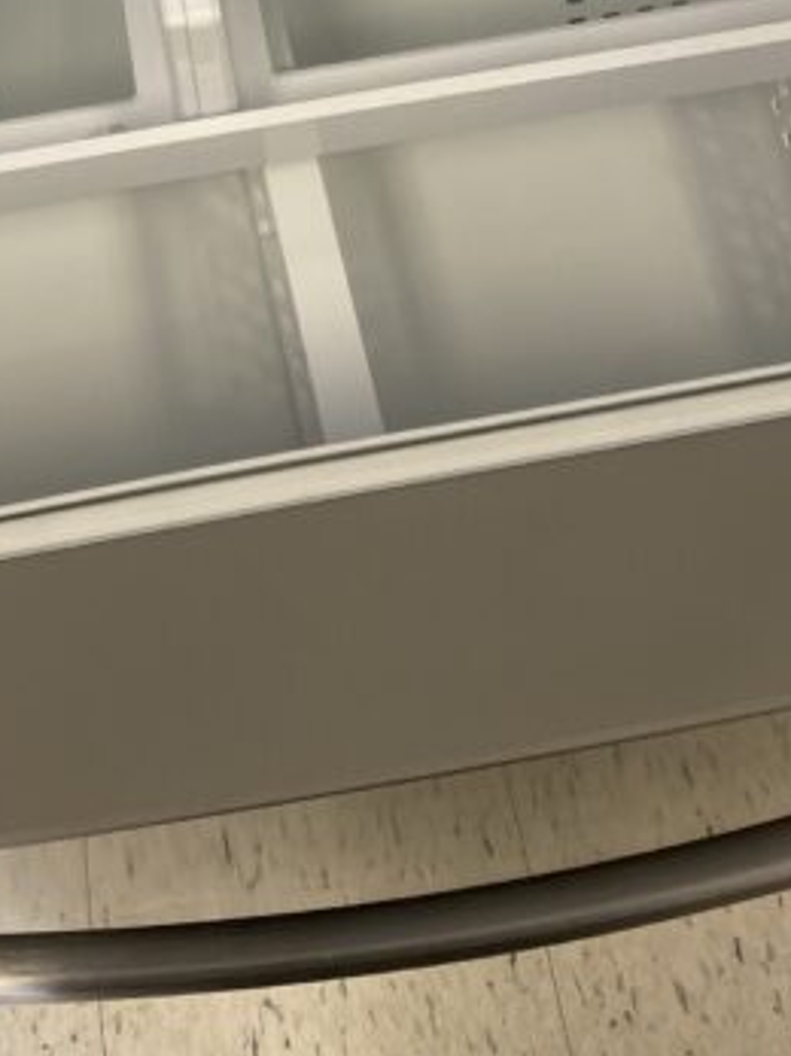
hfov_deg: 24.1
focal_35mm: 60
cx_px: 198
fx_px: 1829
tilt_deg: -56.0
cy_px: -85
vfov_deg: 29.3
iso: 64
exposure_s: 1/64
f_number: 1.8
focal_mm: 4.25
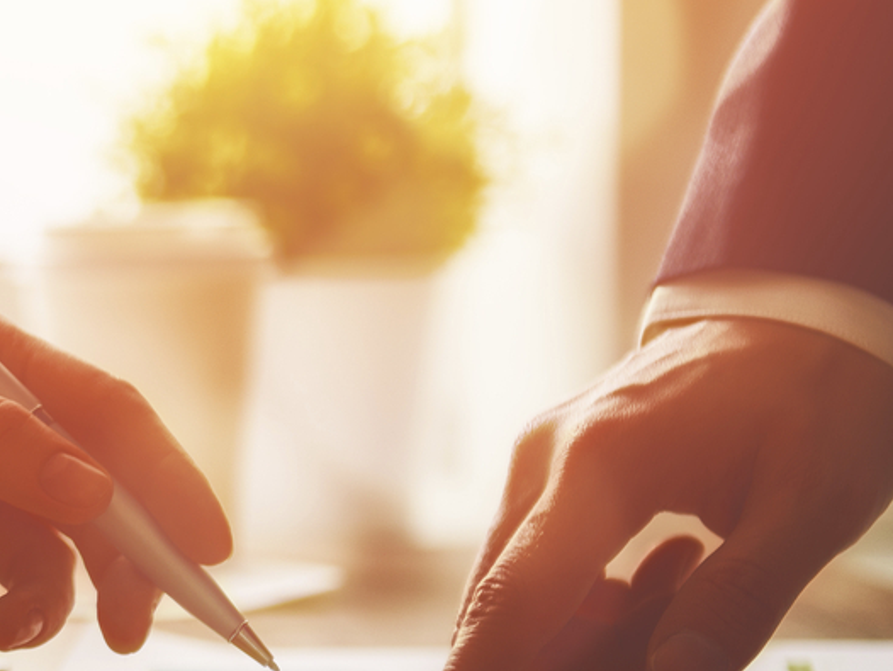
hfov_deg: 9.0
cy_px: 502
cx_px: -307
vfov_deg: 6.8
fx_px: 5601
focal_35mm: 217
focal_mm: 70
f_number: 2.8
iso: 64
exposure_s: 1/160
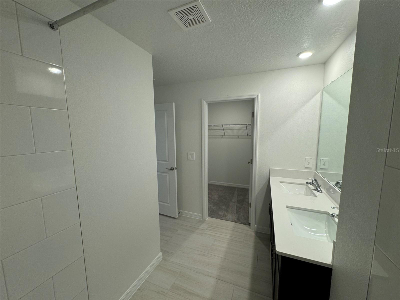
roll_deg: +0.4
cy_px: 150
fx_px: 162
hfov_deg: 102.1
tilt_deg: -6.6
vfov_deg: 85.7
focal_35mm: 14
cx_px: 200
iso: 160
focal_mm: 2.22
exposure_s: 1/120
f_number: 2.2
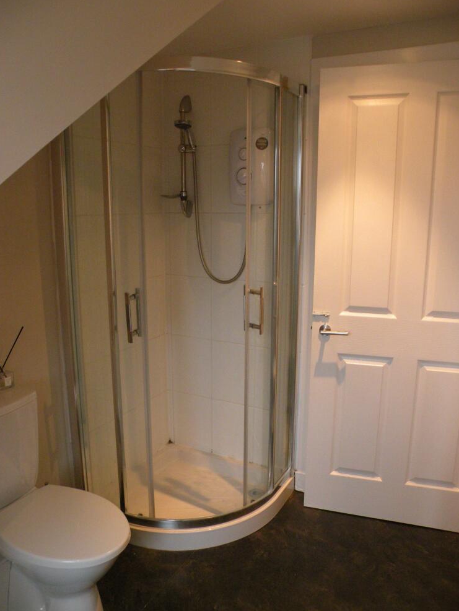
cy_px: 314
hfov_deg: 49.8
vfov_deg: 63.4
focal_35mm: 28
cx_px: 234
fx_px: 495
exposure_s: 1/48.5
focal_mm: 4.7
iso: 338
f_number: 2.8
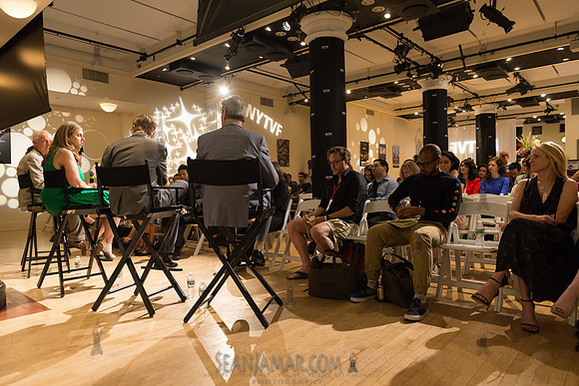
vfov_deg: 53.2
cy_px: 193
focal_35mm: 24
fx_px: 386
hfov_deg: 73.7
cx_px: 290
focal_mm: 24
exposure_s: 1/160
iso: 2500
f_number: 4
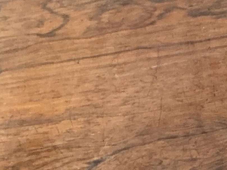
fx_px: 951
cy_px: 60
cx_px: 536
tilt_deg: -53.0
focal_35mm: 145
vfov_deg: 10.2
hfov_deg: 11.4
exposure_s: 1/33
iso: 250
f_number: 1.8
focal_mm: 3
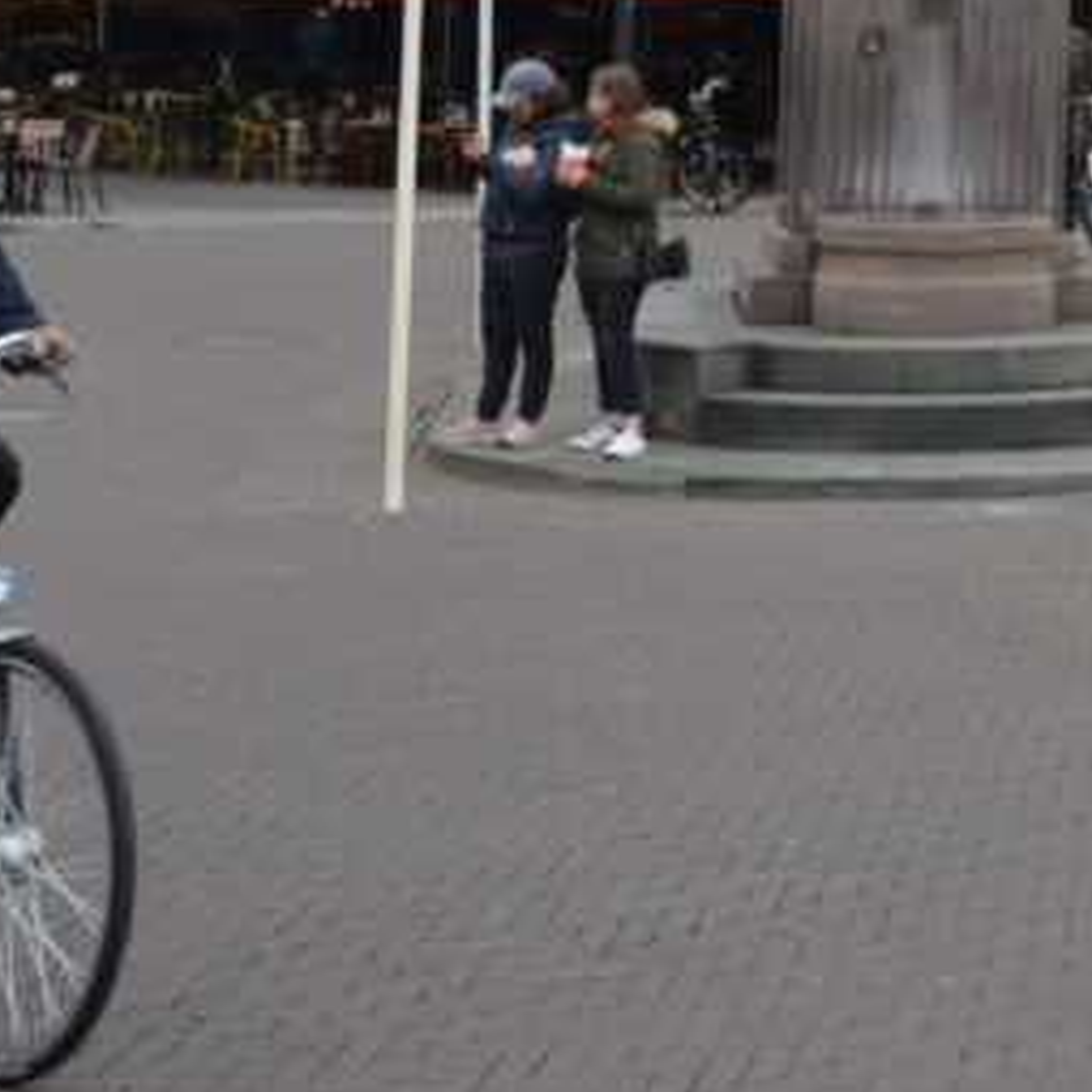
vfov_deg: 16.1
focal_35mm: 102
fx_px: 3640
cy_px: -347
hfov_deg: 15.5
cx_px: 1713
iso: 200
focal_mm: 20
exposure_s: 1/200
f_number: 7.1
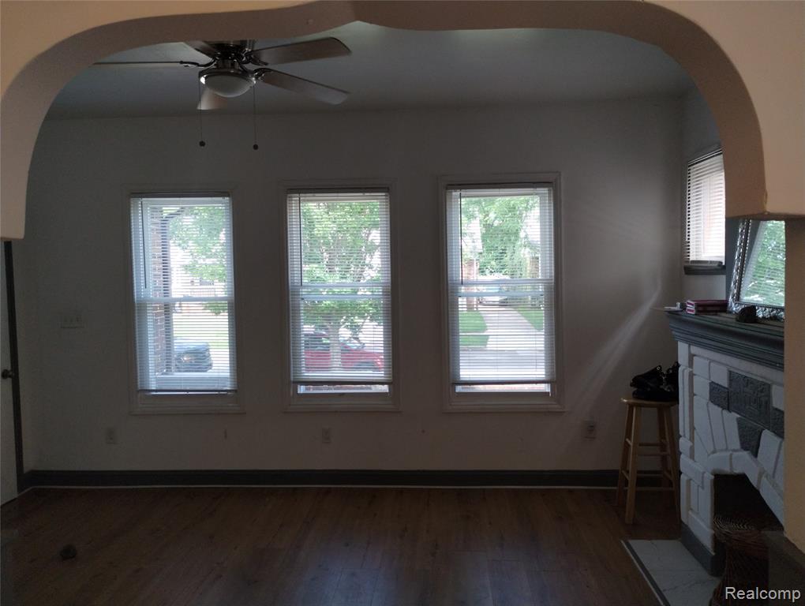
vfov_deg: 49.9
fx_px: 652
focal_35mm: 28
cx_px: 402
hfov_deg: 63.4
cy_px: 303
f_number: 1.8
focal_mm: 4.27
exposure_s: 1/120
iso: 359
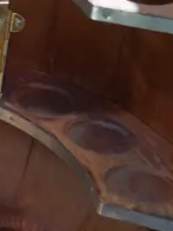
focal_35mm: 146
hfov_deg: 9.2
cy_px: 126
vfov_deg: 13.5
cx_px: -224
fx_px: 973
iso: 1000
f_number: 3.5
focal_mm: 14
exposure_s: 1/60
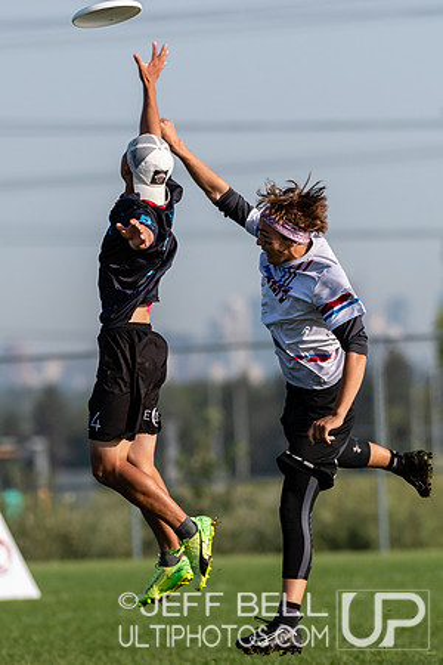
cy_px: 332
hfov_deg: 2.4
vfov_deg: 3.5
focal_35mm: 585
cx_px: 120
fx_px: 10797
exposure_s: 1/1250
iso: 220
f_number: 4
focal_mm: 260
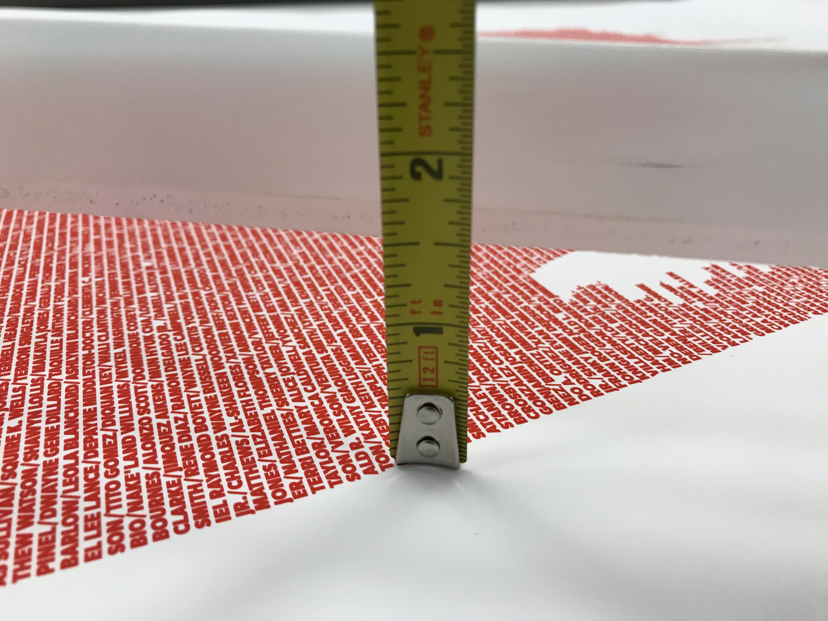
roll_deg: -0.6
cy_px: 310
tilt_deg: -27.9
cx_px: 414
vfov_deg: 49.7
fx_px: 670
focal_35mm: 28
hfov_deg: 63.4
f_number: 1.8
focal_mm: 3.99
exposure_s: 1/30
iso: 25
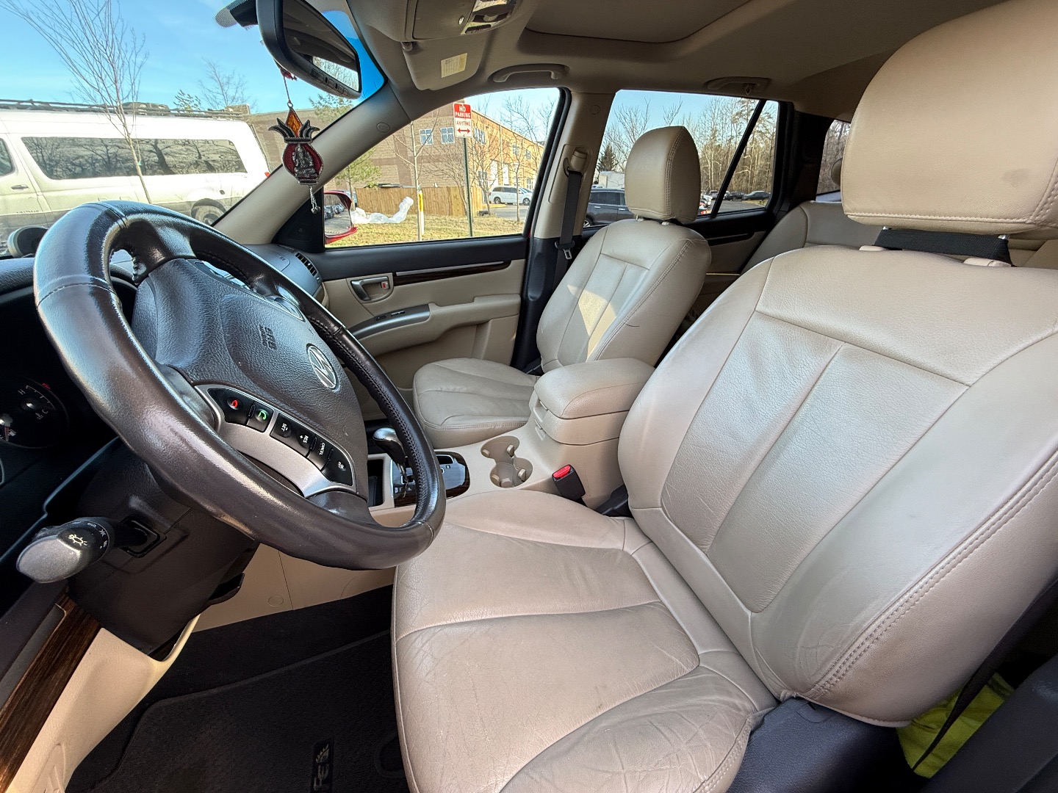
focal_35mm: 14
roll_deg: +1.9
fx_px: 428
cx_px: 529
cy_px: 396
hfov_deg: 102.1
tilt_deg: -24.3
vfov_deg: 85.7
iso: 80
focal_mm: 2.22
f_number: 2.2
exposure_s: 1/99
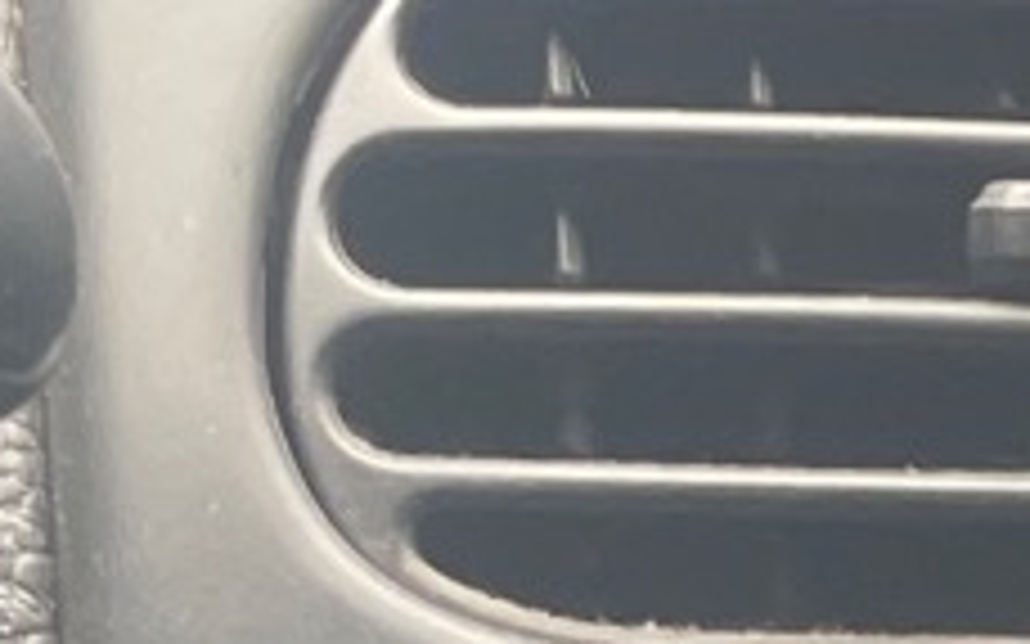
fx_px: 6090
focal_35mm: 217
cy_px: 2355
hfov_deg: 9.3
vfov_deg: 5.4
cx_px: 1678
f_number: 1.6
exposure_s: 1/99
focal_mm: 4.2
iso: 125
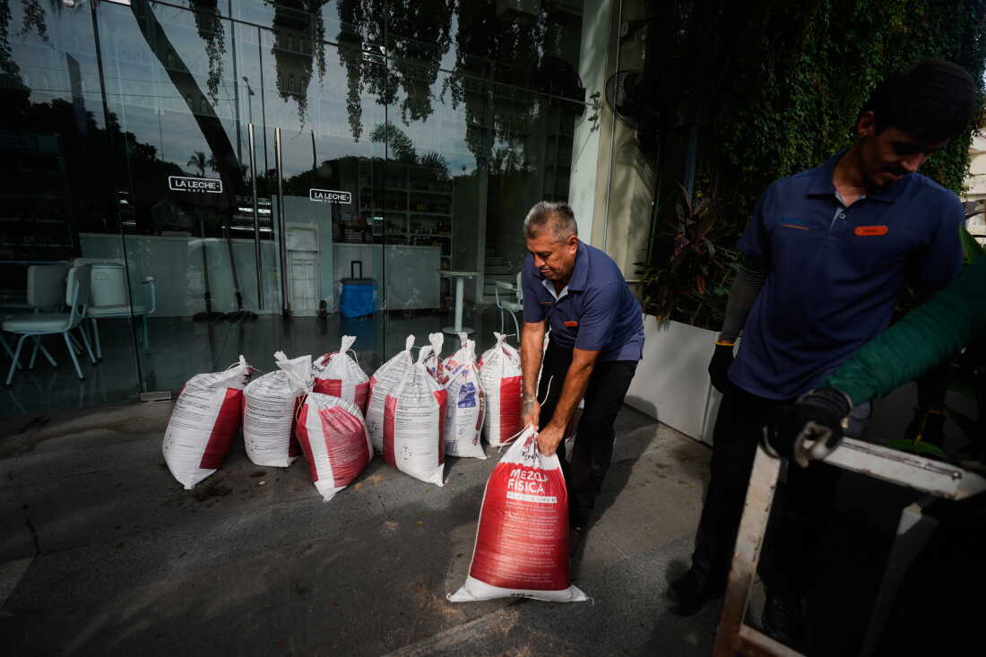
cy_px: 328
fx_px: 438
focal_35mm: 16
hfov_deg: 96.7
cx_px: 493
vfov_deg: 73.7
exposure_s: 1/1250
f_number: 2.8
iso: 200
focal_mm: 16
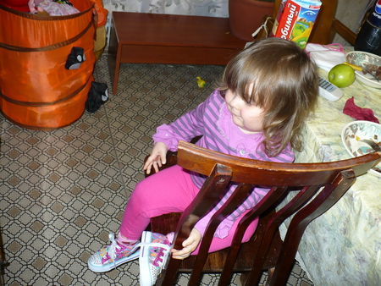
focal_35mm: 37
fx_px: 407
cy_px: 143
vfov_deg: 38.7
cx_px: 190
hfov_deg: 50.1
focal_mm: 6.1
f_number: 2.8
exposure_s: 1/30
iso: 100
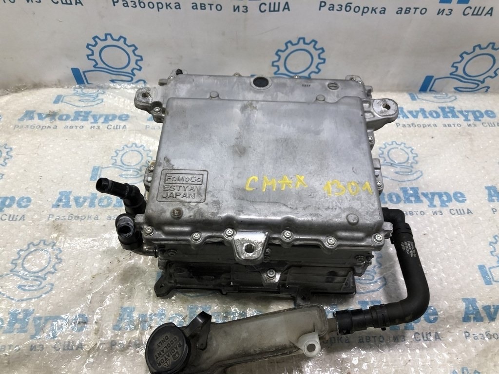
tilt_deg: -53.0
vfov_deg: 49.7
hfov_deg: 63.4
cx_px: 250
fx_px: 404
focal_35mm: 28
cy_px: 187
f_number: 1.8
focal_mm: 4
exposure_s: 1/33
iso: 32
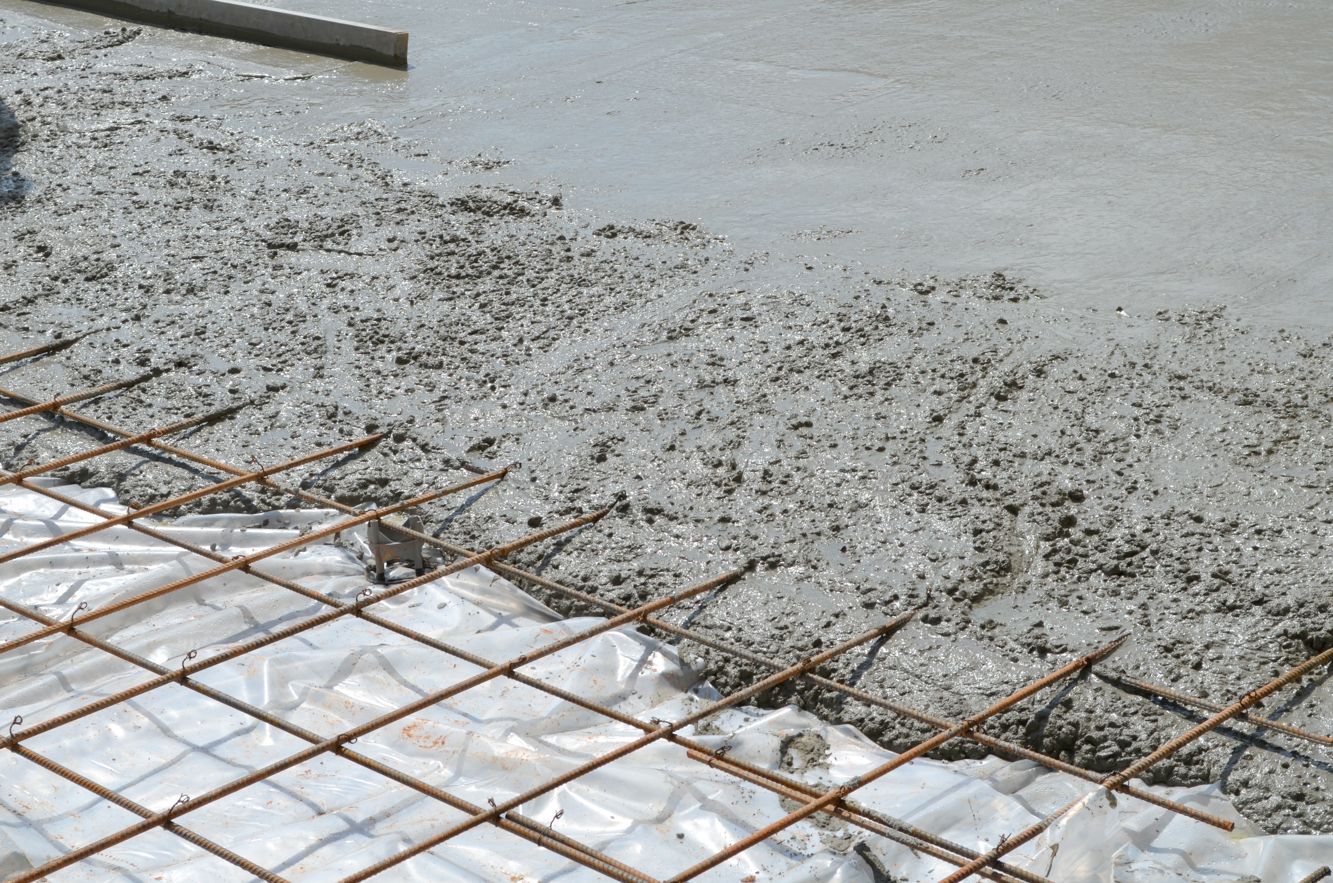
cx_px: 666
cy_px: 442
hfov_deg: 28.1
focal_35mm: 72
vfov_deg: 18.8
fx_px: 2660
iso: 100
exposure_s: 1/400
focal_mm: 48
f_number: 10
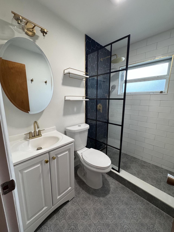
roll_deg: -0.2
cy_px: 116
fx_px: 94
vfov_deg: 102.1
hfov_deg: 85.7
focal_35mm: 14
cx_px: 87
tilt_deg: -10.3
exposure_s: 1/120
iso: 250
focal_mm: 2.22
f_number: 2.2
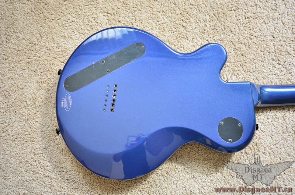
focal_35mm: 28
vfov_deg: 46.2
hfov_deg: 65.6
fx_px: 229
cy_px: 98
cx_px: 148
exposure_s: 1/50
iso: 500
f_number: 4
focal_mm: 18.5
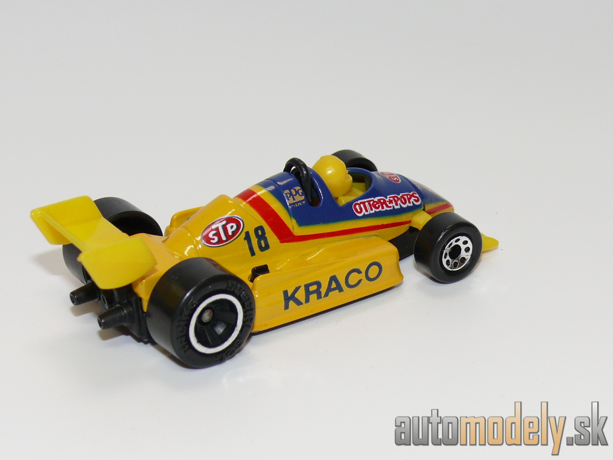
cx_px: 306
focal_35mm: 97
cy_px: 230
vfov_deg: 15.2
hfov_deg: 20.2
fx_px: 1718
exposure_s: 1/30
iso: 100
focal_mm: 13.2
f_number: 4
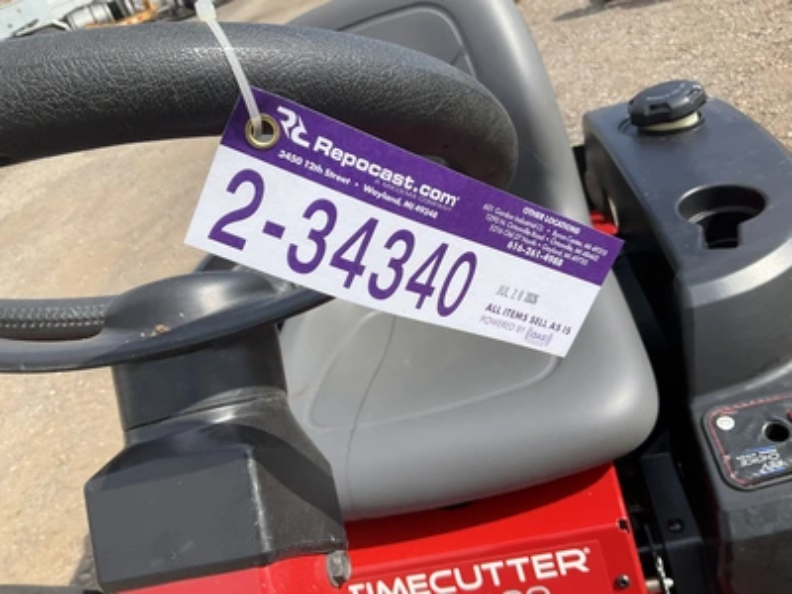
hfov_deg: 61.7
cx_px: 396
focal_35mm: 29
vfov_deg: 48.2
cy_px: 297
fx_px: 664
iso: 25
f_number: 1.8
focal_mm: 3
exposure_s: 1/1412
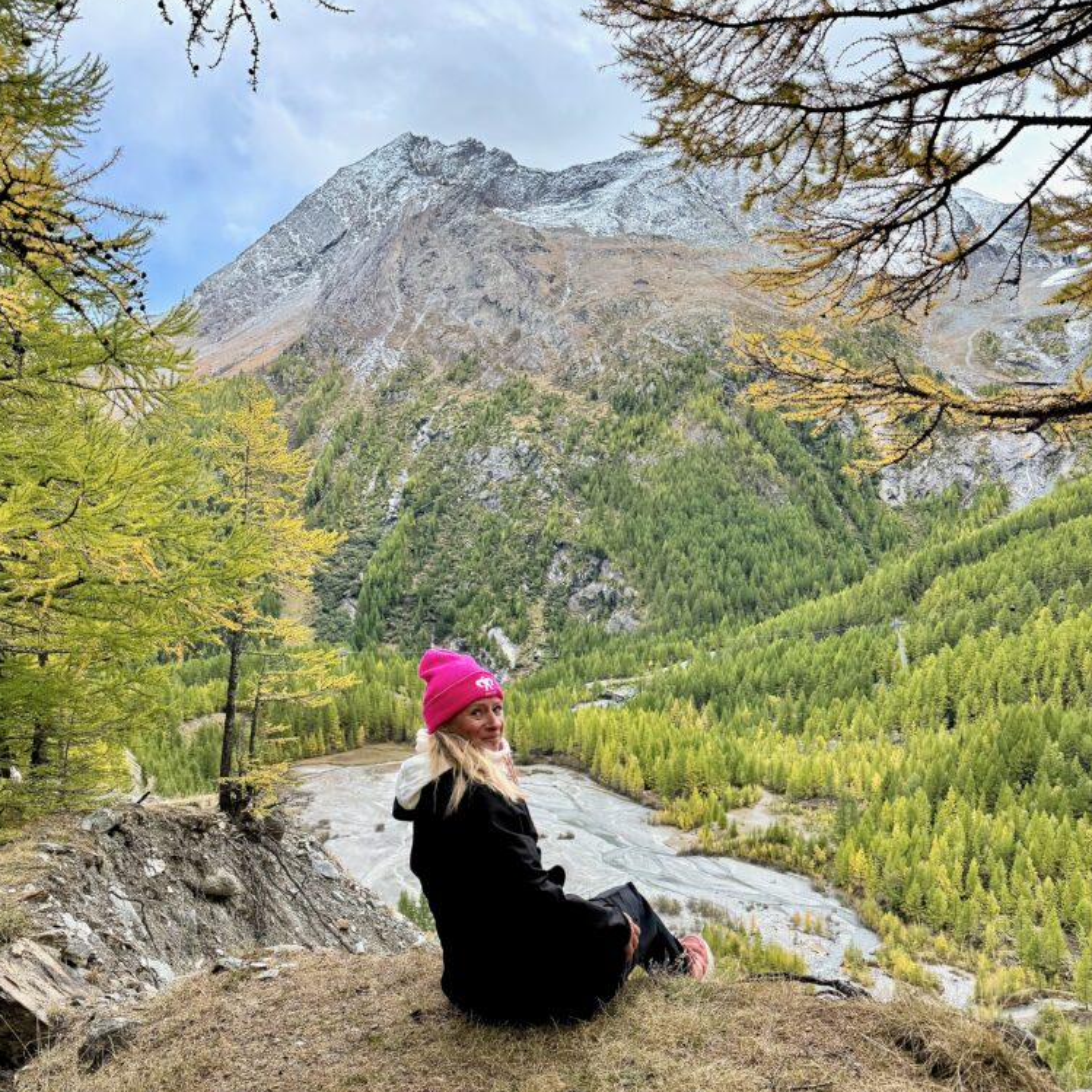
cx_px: 535
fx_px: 1035
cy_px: 576
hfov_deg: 55.6
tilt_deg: -0.4
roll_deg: -0.5
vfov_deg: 55.6
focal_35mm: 29
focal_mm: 6.76
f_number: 1.78
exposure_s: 1/1770
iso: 100
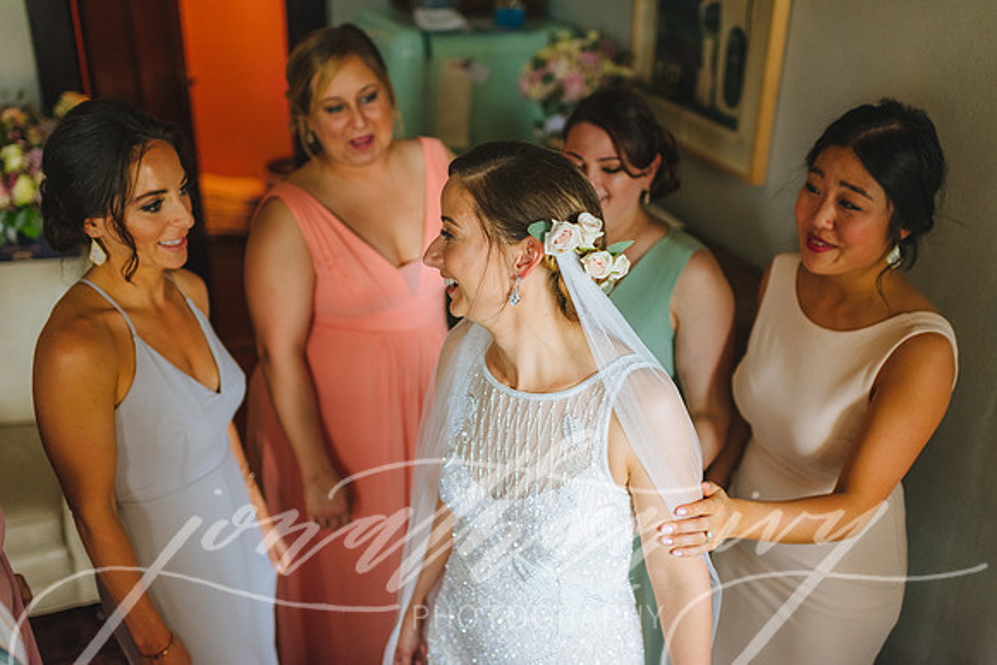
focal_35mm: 35
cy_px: 332
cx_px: 498
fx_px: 969
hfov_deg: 54.4
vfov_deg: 37.9
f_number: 2
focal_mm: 35
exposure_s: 1/800
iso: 1250
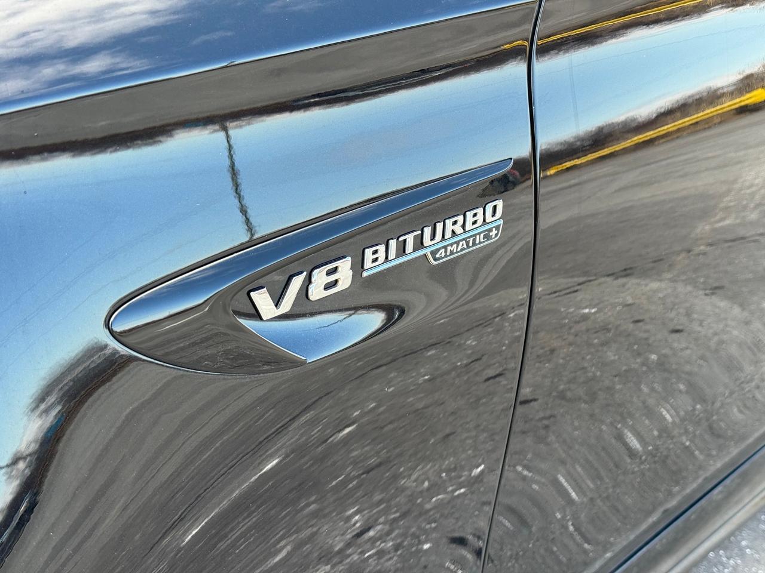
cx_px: 382
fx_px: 1061
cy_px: 286
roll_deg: -4.6
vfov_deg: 30.3
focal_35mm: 48
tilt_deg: -24.4
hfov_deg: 39.7
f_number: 1.78
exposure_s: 1/267
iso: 64
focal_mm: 6.76
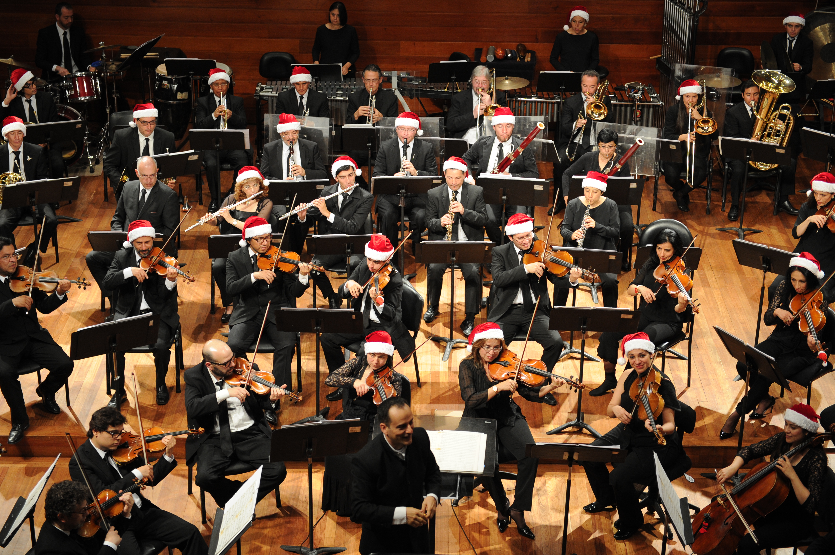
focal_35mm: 70
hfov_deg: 28.9
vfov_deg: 19.4
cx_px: 418
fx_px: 1623
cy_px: 278
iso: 1600
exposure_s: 1/160
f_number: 2.8
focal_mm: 70
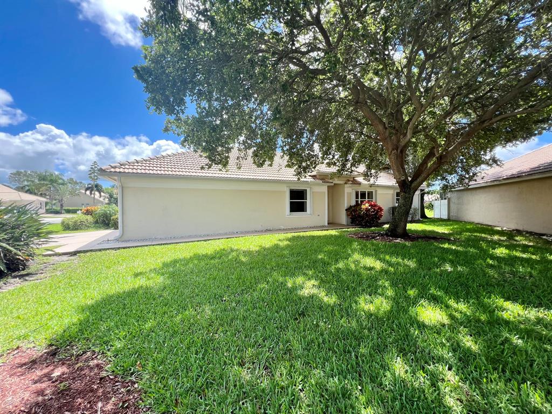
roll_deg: +0.4
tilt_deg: -0.8
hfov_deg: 106.2
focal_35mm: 13
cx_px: 276
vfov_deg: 89.9
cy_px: 207
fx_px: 207
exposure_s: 1/626
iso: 32
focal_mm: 1.57
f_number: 1.8
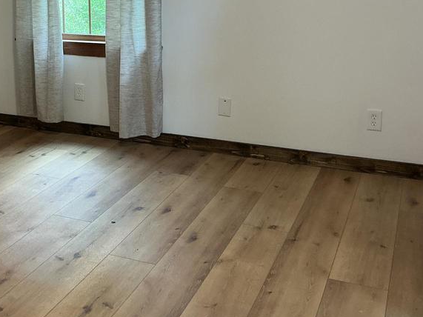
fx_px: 635
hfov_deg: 36.0
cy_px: 53
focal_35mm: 52
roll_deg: +1.7
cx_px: 110
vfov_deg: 27.3
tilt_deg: -8.1
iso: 125
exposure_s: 1/60
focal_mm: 3
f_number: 1.8
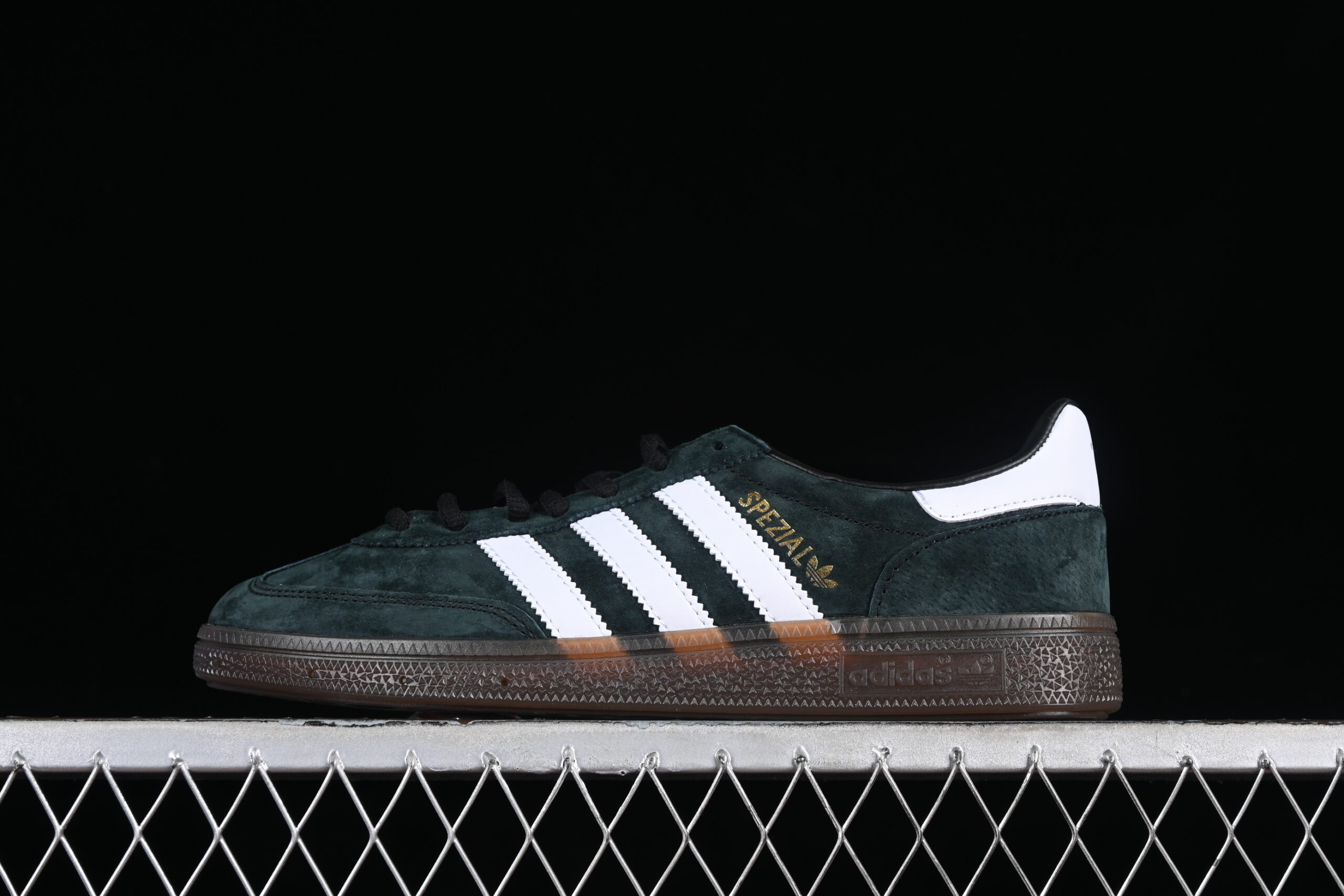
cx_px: 672
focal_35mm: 75
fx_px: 2800
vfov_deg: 18.2
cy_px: 448
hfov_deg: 27.0
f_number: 6.3
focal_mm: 50
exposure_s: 1/60
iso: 160
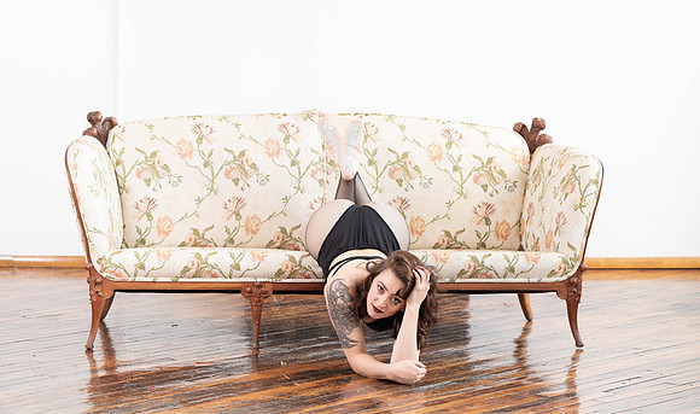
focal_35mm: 104
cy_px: 231
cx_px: 350
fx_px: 1956
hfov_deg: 20.3
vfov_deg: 12.1
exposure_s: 1/15
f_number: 6.3
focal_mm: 100
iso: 320
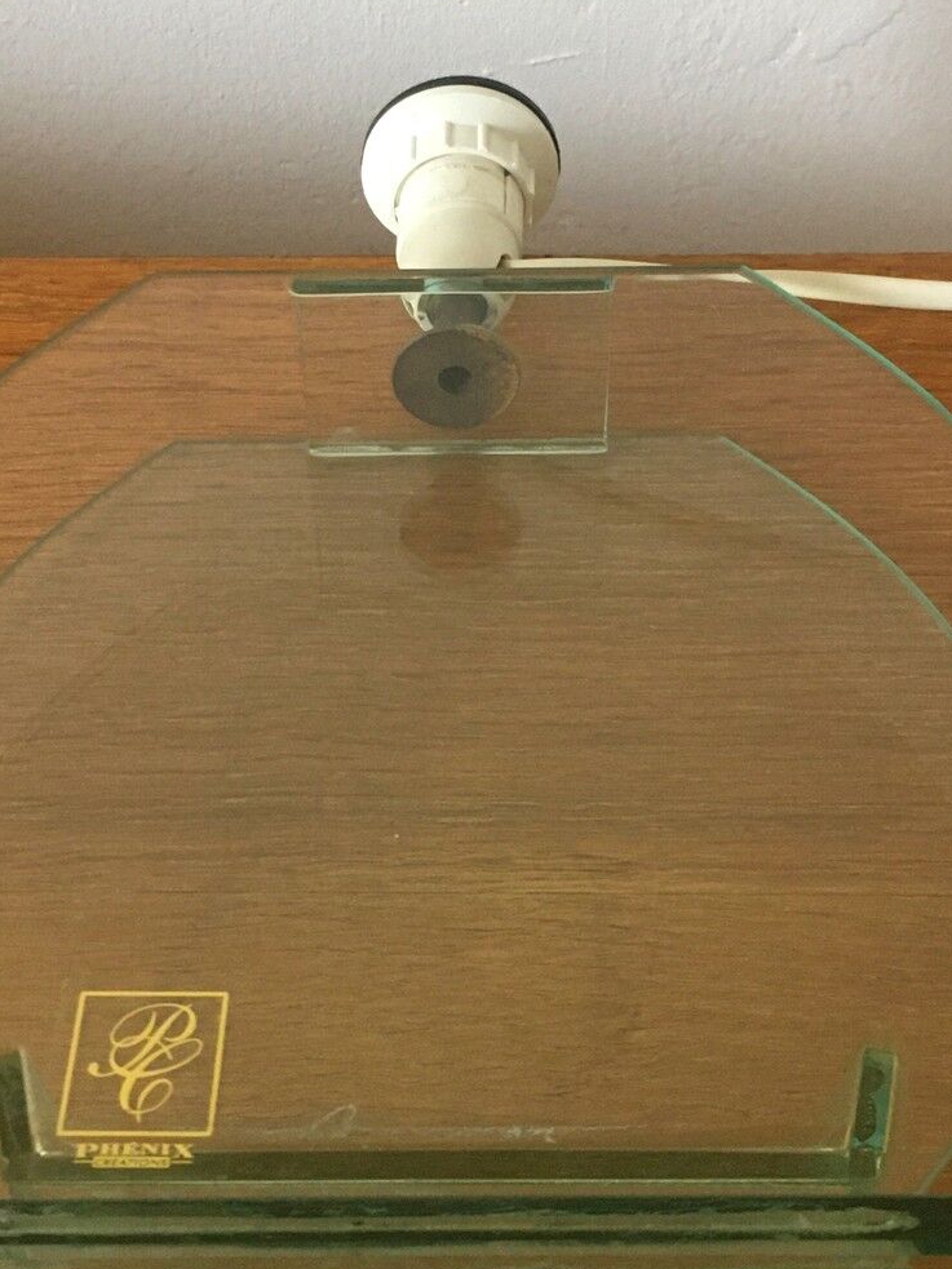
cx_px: 470
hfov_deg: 24.8
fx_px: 2164
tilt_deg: -46.6
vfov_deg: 32.6
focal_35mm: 59
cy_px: 533
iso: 200
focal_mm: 4.15
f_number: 2.2
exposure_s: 1/33
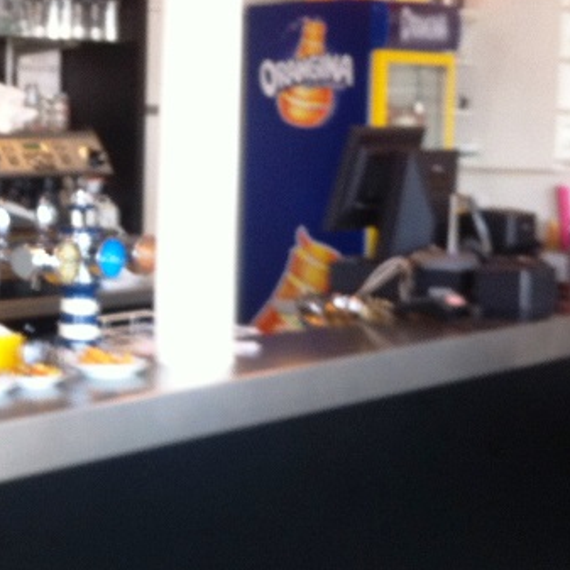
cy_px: 310
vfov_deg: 18.5
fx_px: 1751
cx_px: -15
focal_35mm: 94
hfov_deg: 18.0
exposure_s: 1/15
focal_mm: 3.85
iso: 100
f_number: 2.8
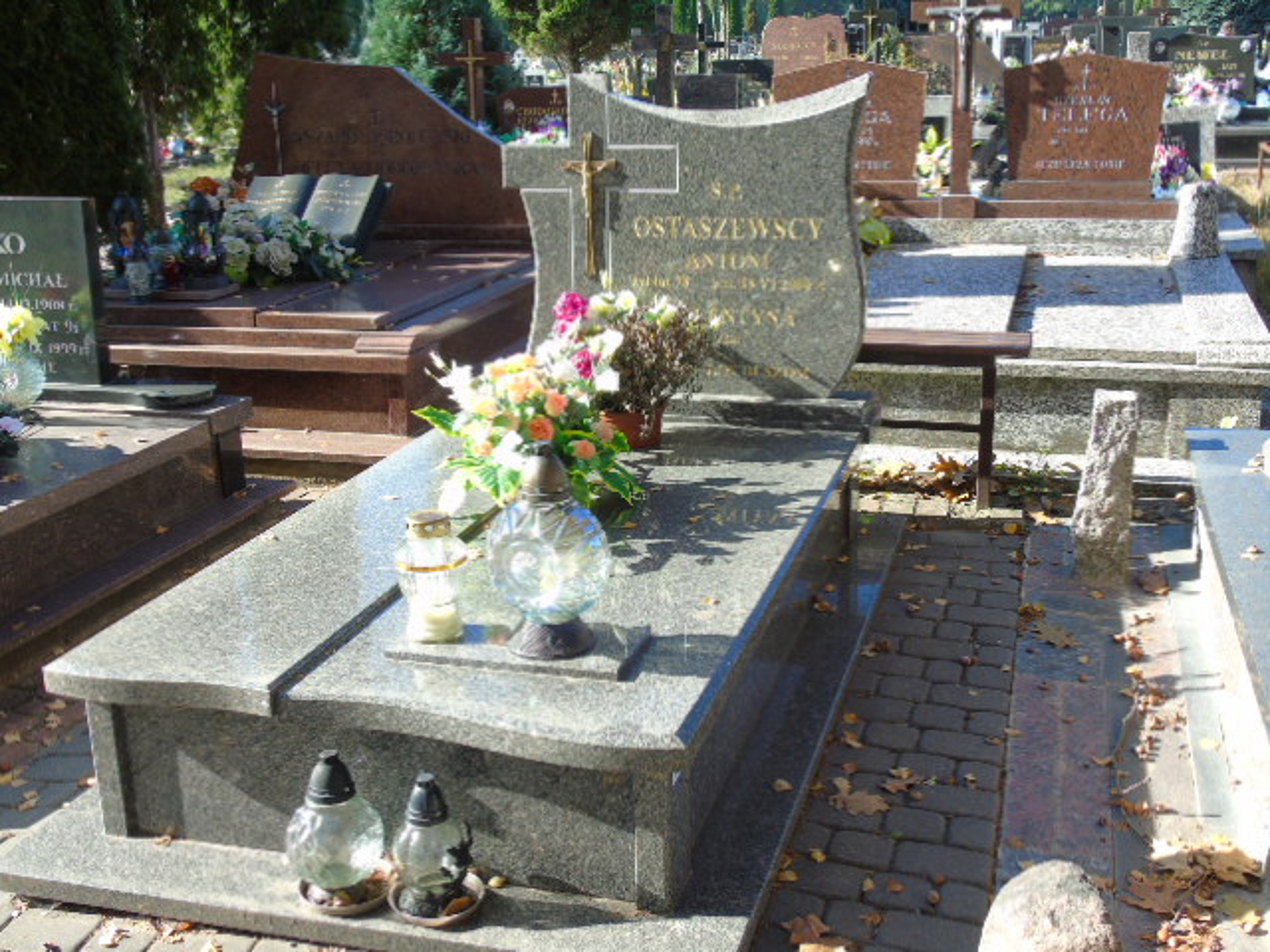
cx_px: 635
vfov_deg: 36.0
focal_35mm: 40
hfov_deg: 46.8
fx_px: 1468
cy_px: 476
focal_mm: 7.1
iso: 80
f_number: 3.9
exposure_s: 1/125
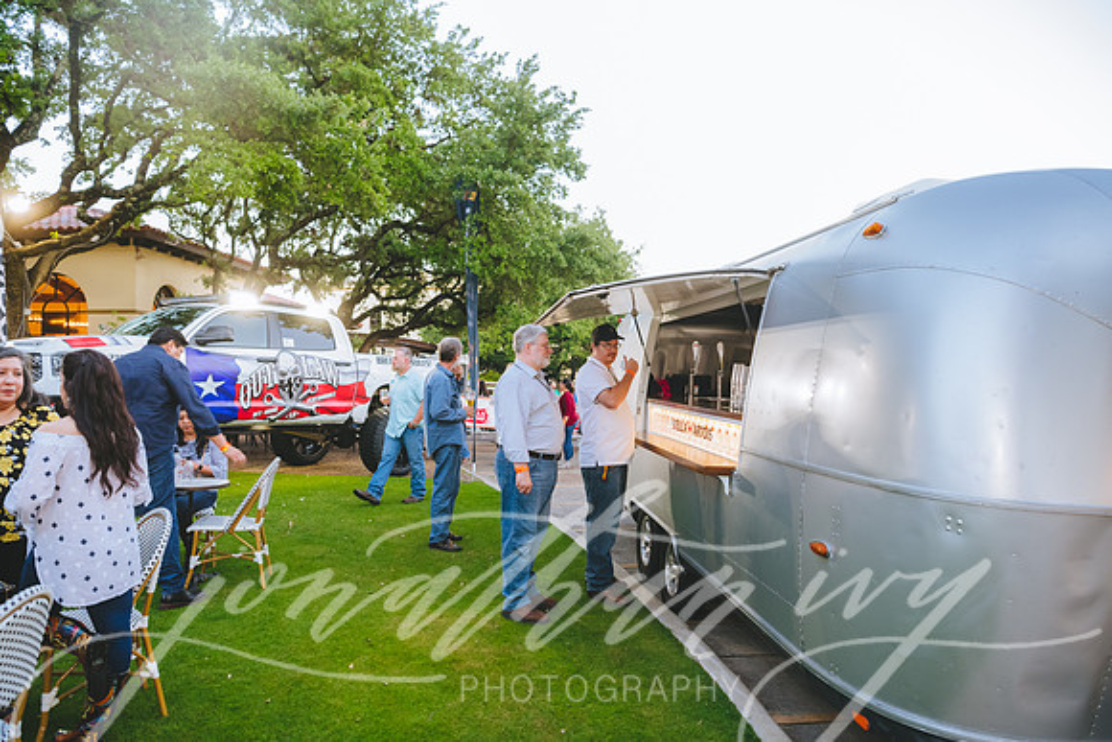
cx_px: 556
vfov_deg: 53.2
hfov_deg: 73.7
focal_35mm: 24
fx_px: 741
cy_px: 371
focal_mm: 24
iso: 2000
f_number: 3.5
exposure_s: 1/100
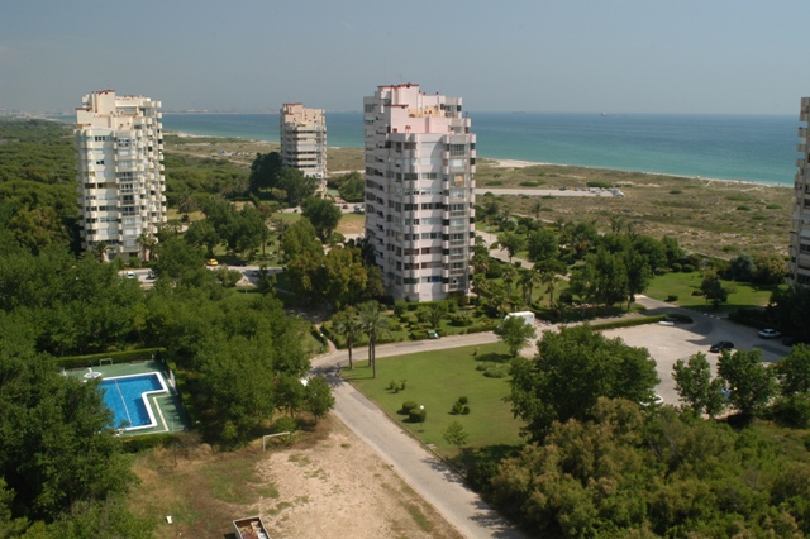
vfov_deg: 36.8
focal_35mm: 36
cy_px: 270
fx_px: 810
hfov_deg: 53.2
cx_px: 405
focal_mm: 24
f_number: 8
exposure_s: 1/125
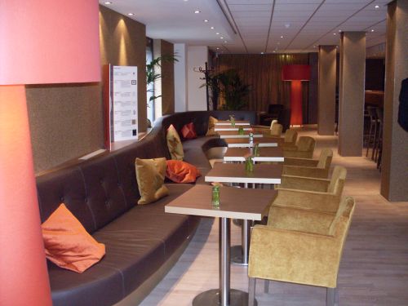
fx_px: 448
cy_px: 153
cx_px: 204
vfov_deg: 37.7
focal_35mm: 38
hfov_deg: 49.0
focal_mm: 6.3
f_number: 2.8
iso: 240
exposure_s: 1/45
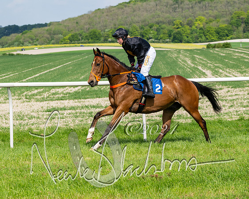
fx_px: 863
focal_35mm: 117
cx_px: 124
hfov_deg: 16.4
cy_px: 100
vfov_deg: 13.2
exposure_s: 1/1600
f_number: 5.6
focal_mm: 104
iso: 200
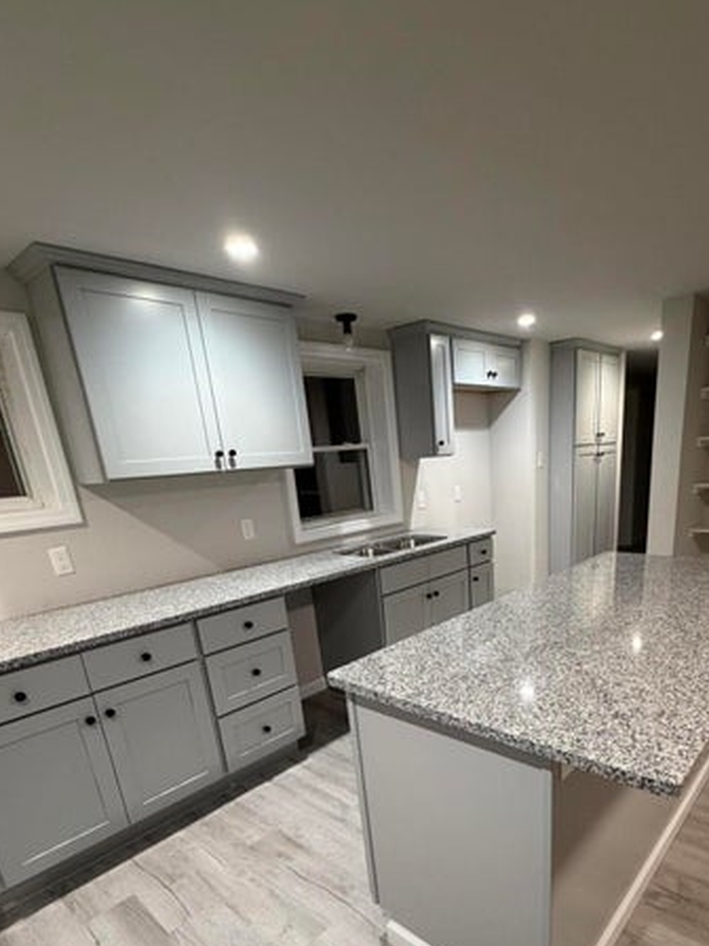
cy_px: 638
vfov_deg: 78.8
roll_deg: +3.4
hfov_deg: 65.3
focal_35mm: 20
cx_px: 430
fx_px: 546
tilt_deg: -18.0
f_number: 2.2
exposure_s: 1/60
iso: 400
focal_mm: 2.22
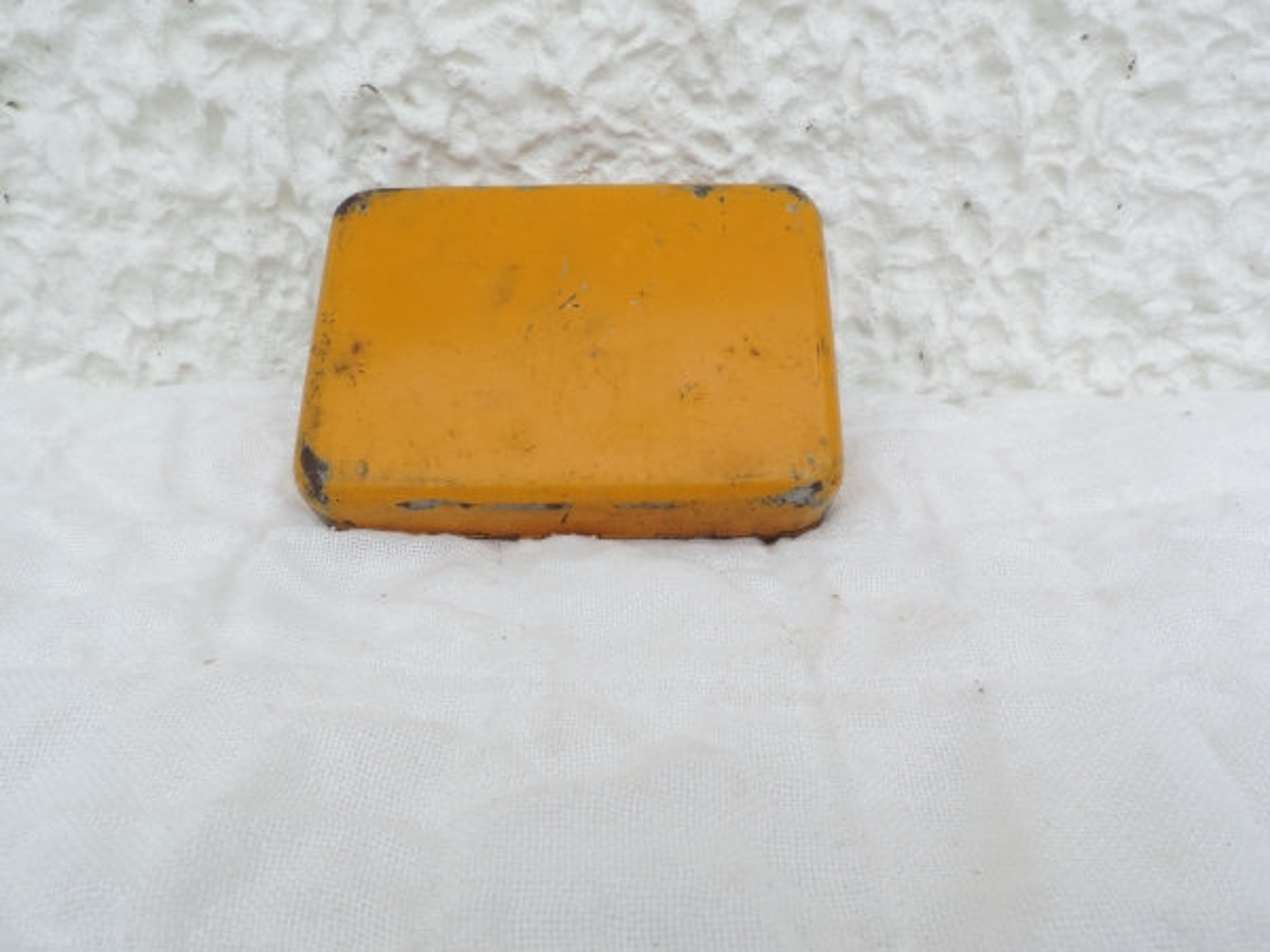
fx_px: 881
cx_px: 635
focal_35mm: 24
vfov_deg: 56.8
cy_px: 476
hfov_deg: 71.6
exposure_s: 1/80
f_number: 6.6
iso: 80
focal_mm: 4.3
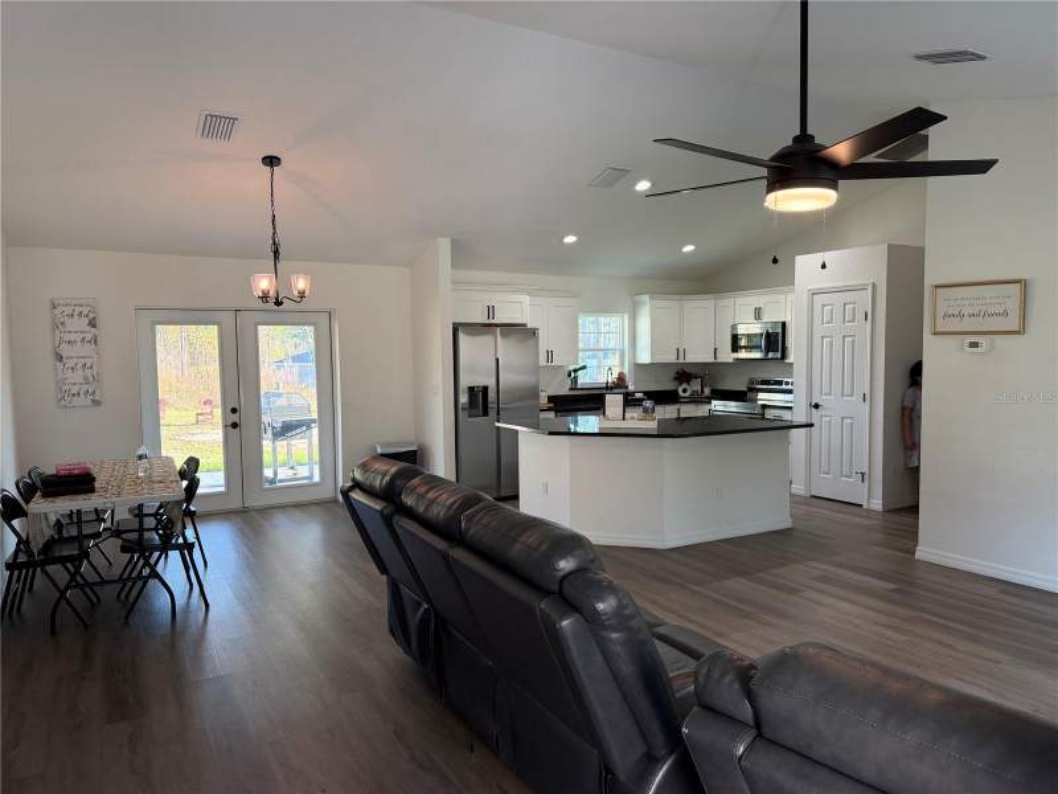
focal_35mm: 24
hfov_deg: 71.6
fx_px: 734
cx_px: 529
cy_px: 397
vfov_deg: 56.8
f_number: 1.78
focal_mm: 6.76
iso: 200
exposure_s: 1/162
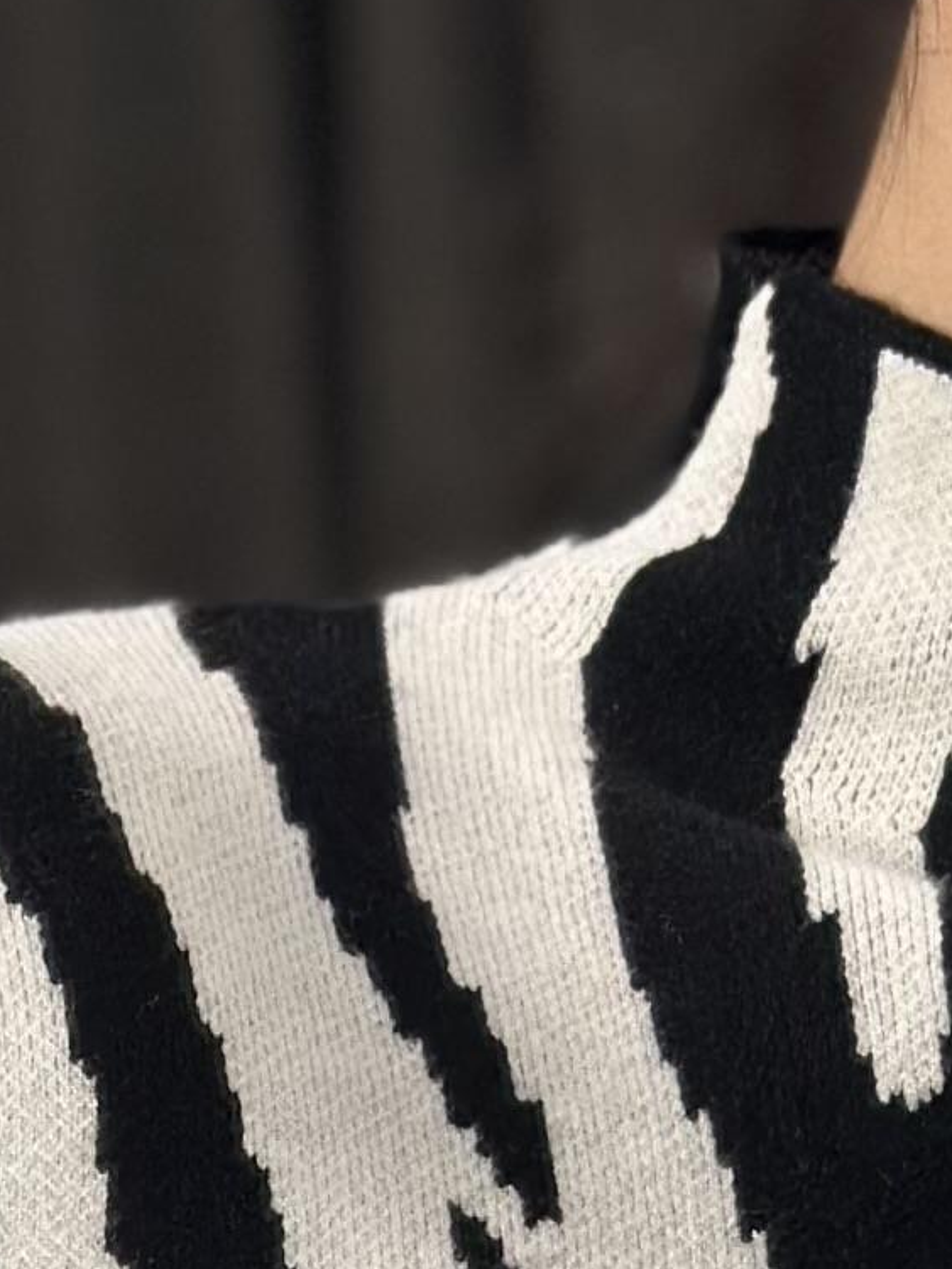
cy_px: 3306
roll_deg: +5.2
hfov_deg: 5.7
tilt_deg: -32.2
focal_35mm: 258
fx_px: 9455
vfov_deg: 7.1
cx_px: 1160
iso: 80
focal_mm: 6.86
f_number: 1.78
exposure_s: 1/100
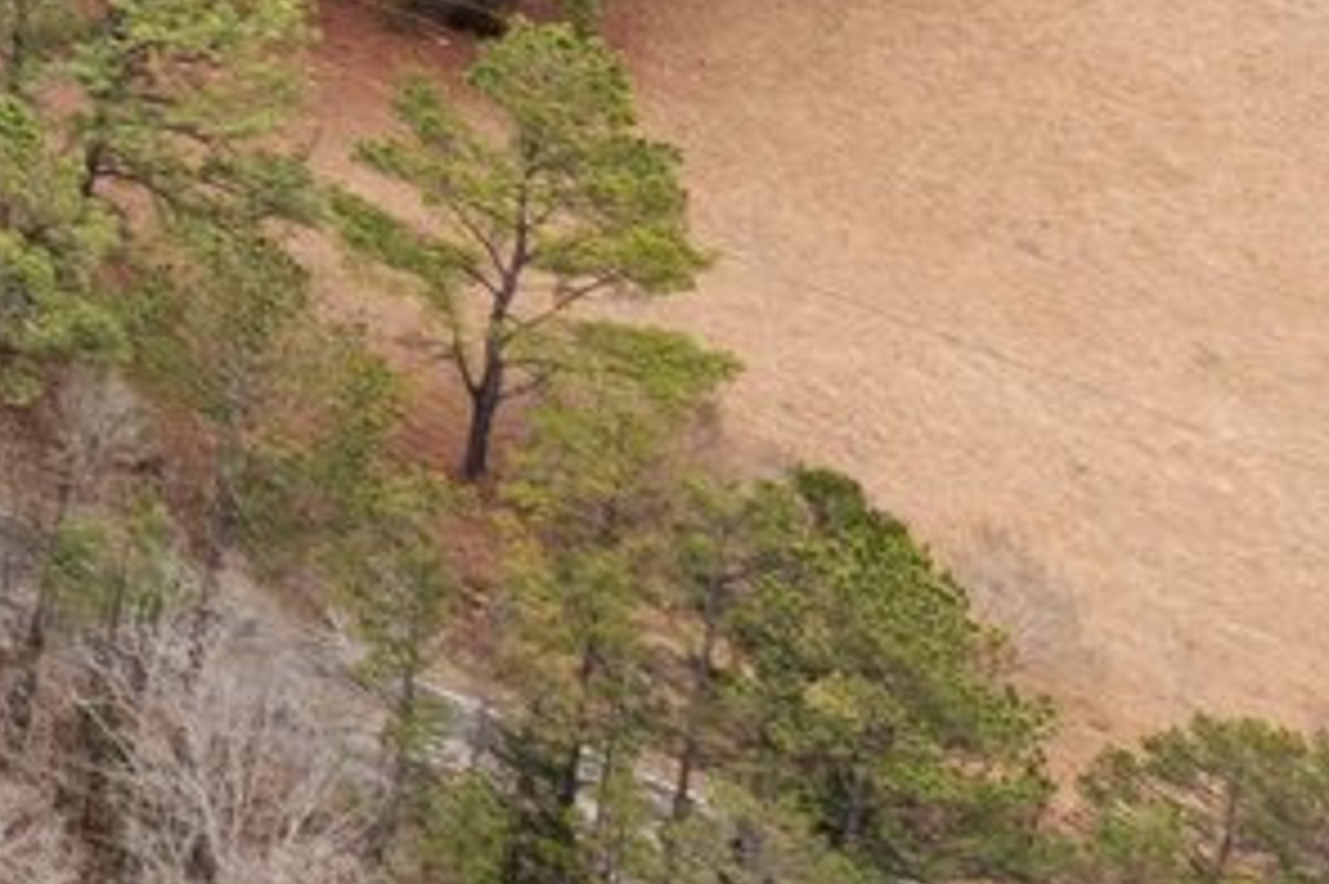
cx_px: -2600
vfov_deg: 6.7
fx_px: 7158
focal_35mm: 194
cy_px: -1198
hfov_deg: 8.8
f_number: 4.5
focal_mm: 10.26
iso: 100
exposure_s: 1/160
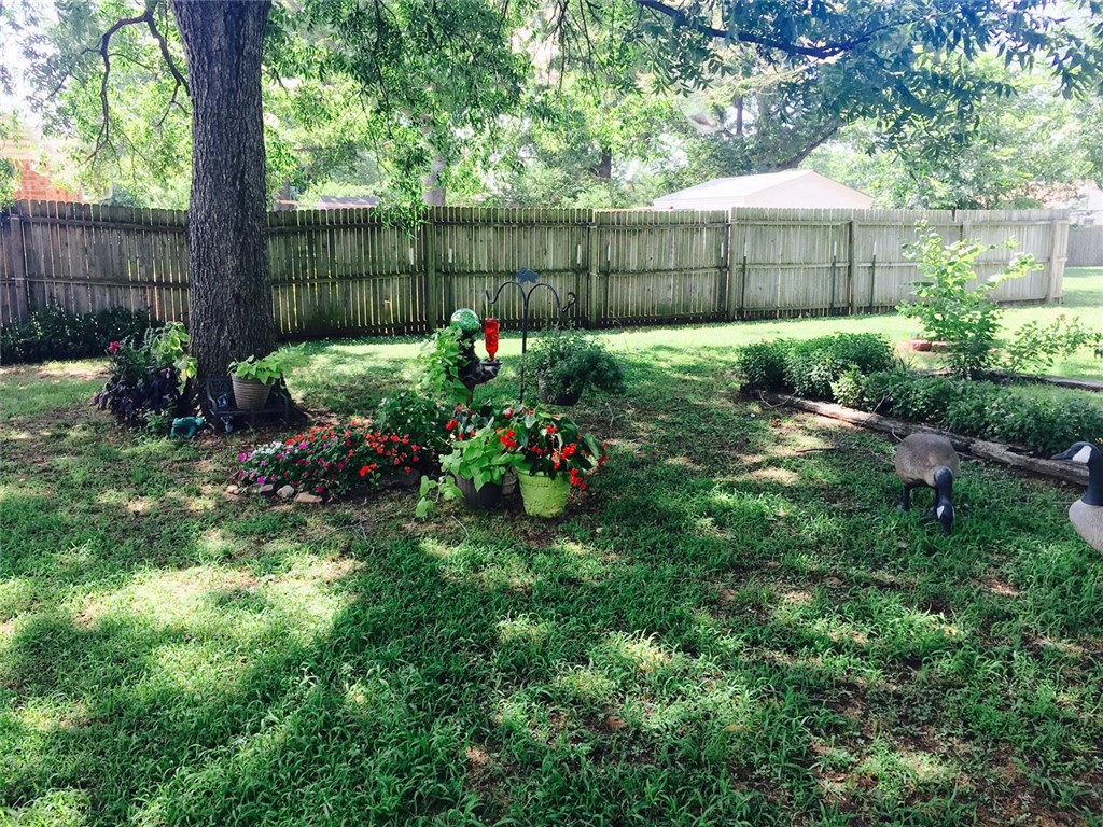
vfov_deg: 48.2
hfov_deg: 61.7
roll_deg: -1.8
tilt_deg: -11.3
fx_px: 924
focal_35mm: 29
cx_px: 552
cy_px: 414
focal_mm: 4.15
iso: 32
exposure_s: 1/218
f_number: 2.2
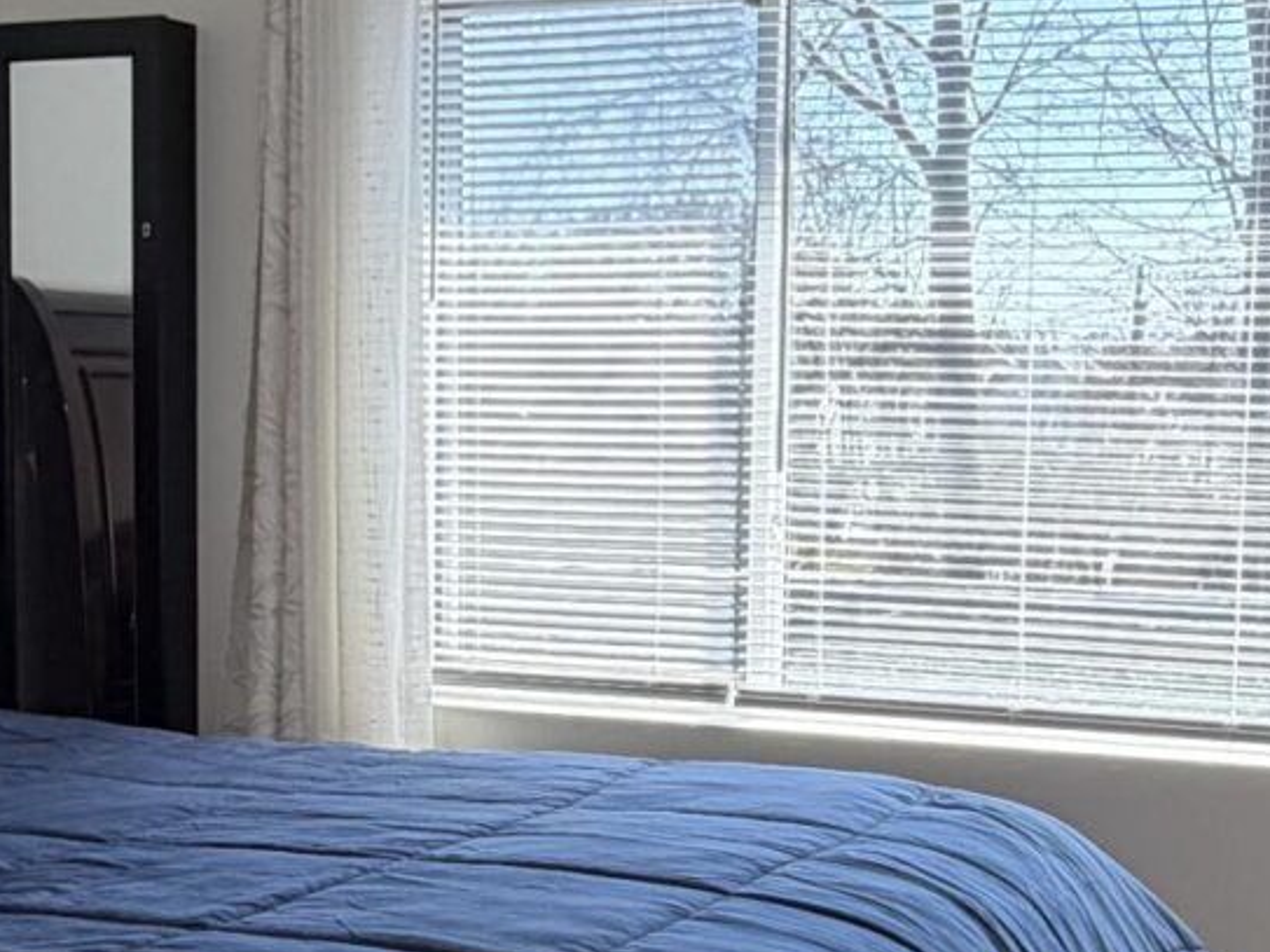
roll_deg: -0.5
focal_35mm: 66
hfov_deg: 29.4
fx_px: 2421
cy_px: 688
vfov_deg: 22.1
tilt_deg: -6.8
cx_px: 610
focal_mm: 2.22
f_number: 2.2
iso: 80
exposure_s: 1/120
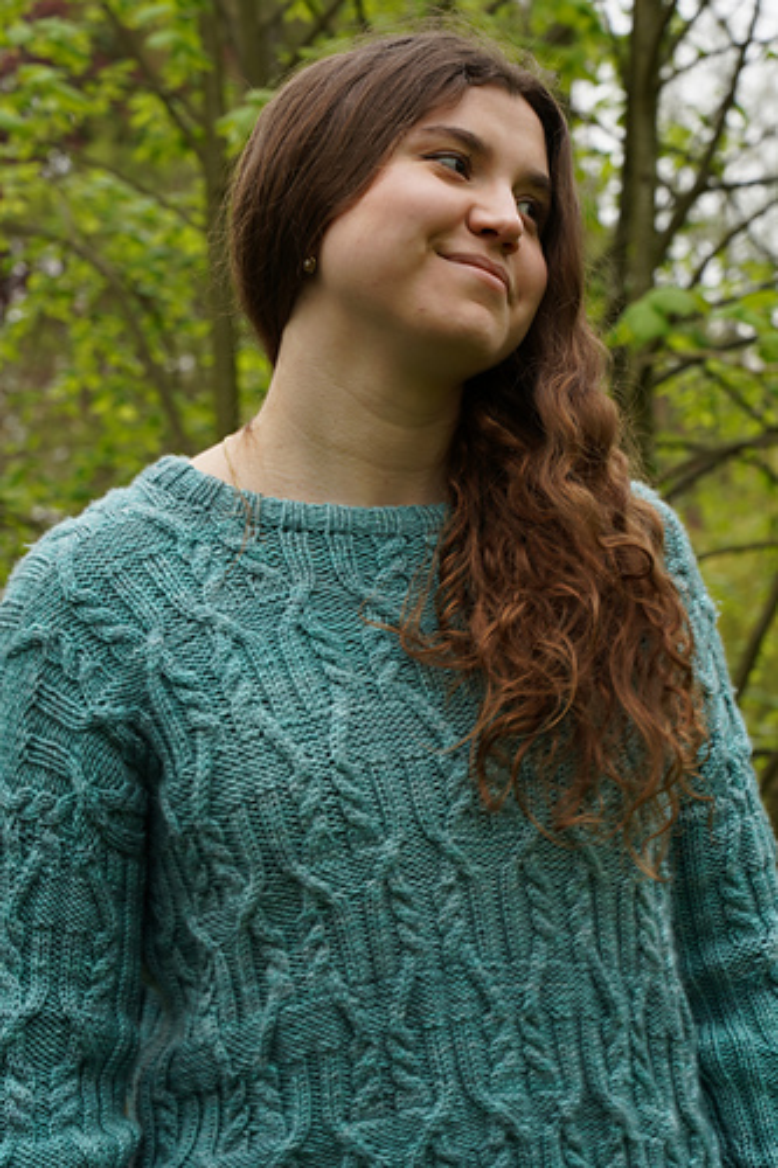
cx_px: 389
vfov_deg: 19.5
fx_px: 3406
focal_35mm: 105
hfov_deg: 13.0
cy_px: 584
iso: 100
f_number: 11
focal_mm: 105
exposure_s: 1/25
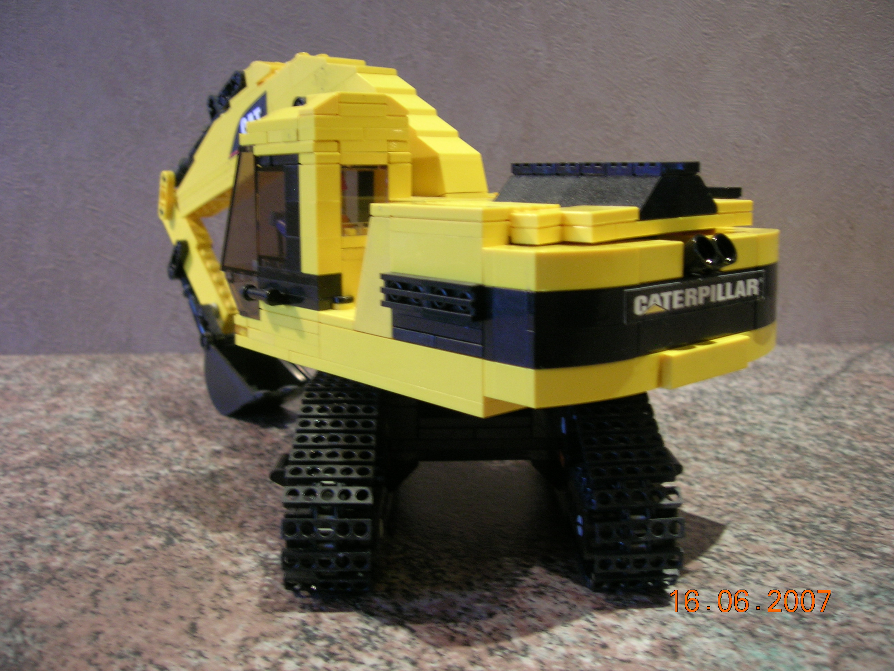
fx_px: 878
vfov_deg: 41.8
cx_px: 447
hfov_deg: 54.0
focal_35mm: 34
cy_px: 336
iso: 81
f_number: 2.9
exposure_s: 1/3.7
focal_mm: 5.7
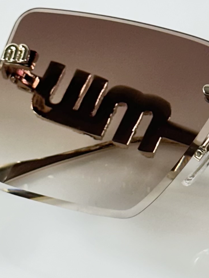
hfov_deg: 7.4
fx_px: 1594
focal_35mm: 198
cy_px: 158
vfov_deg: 10.0
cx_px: 250
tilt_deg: -47.9
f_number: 1.78
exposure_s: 1/100
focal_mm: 6.86
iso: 80
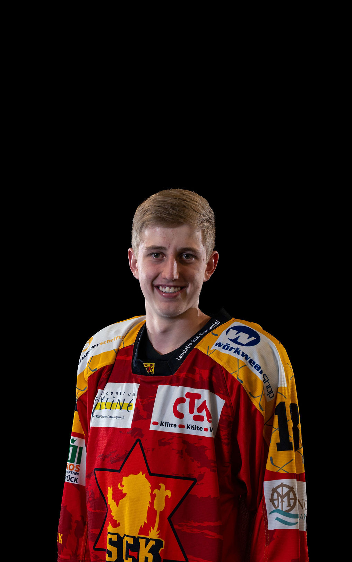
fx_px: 1657
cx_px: 165
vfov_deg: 19.3
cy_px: 280
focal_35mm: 108
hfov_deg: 12.1
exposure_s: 1/100
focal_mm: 70
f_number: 5
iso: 200
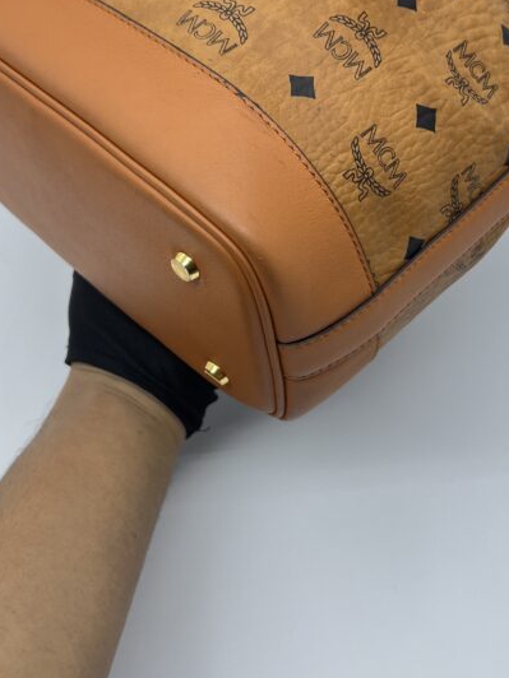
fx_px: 980
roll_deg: +5.5
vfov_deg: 37.3
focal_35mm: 50
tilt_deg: -43.1
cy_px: 171
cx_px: 309
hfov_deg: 29.0
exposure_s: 1/100
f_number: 1.5
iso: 40
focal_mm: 5.7
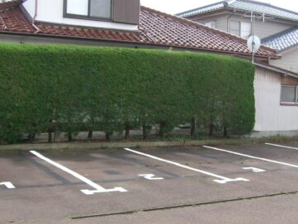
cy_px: 133
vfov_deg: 27.5
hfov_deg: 35.9
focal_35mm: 53
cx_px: 193
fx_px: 457
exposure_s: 1/100
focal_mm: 6.2
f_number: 2.7
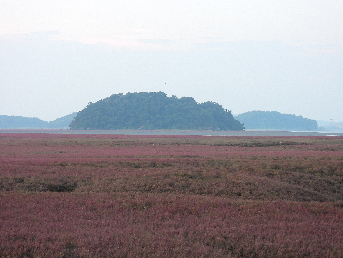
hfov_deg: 14.6
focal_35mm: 135
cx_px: 172
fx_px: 1338
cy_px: 129
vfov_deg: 11.0
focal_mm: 24.3
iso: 180
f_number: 4
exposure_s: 1/60
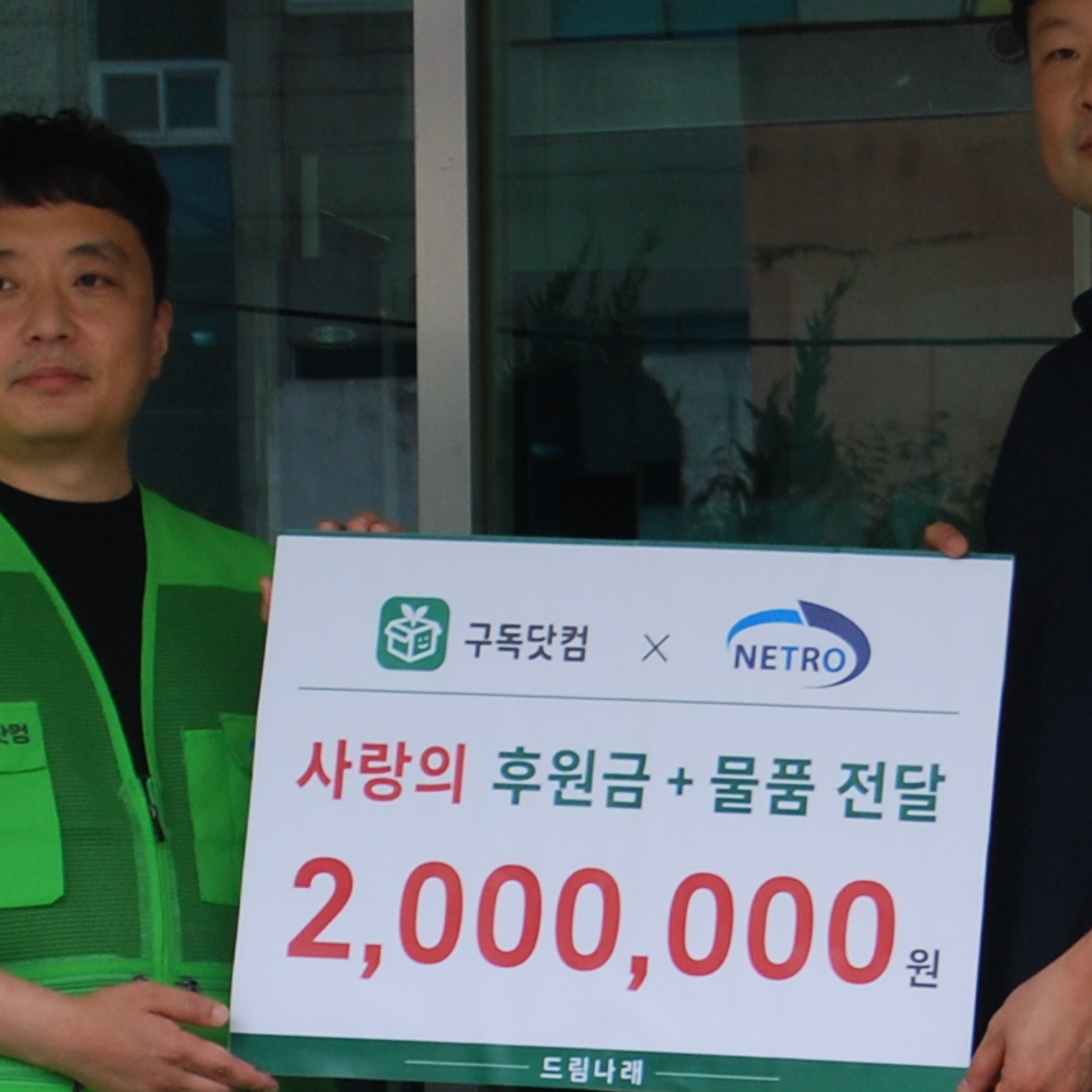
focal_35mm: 318
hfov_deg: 5.5
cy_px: 1212
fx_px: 11347
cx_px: 554
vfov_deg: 5.5
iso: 200
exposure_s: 1/80
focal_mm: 55
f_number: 5.6
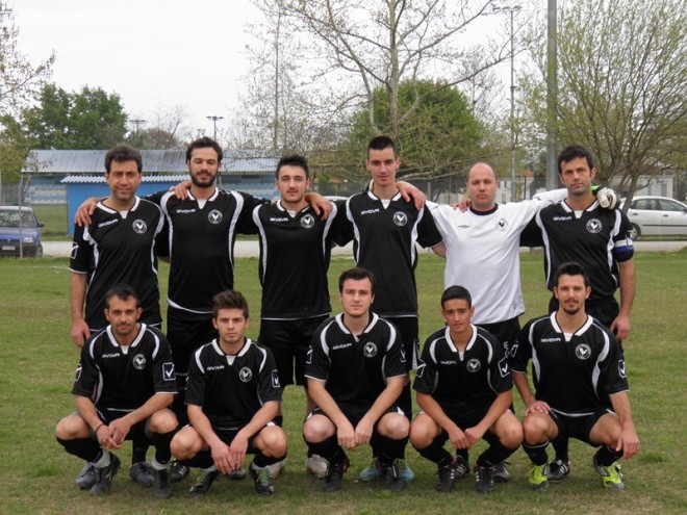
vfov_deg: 20.2
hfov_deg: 26.7
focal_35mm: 73
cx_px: 344
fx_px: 1449
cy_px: 258
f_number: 5.5
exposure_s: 1/100
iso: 50
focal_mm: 13.2
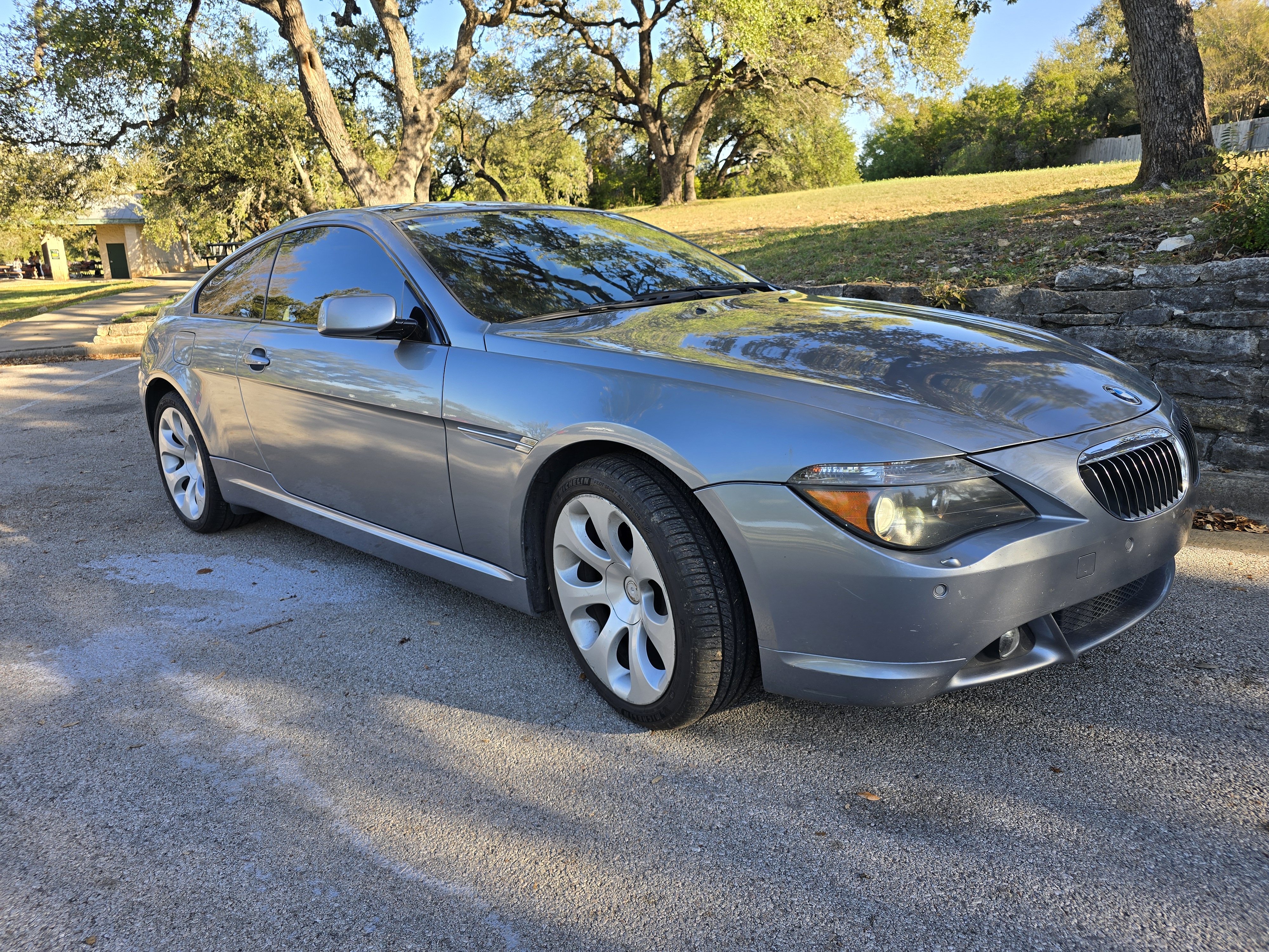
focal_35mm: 23
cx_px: 634
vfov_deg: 58.9
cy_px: 476
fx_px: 843
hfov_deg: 73.9
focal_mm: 6.3
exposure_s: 1/180
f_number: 1.7
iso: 12
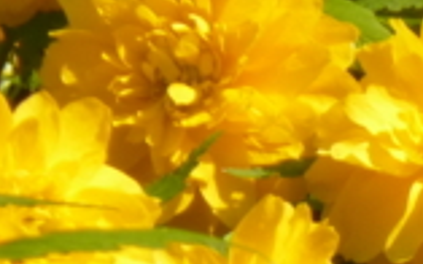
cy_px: 172
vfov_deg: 0.5
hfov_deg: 0.8
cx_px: 528
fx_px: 29939
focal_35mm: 2598
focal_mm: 86
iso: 100
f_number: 6.4
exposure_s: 1/125
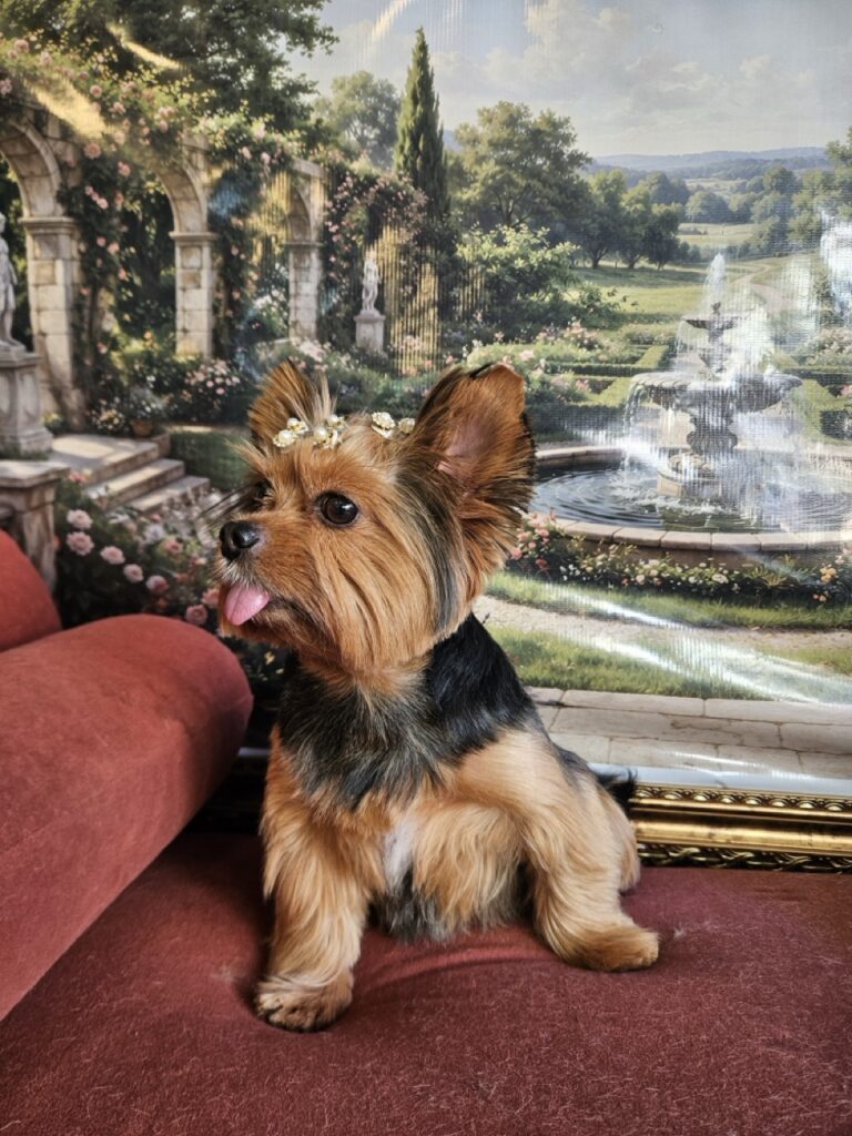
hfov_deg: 58.9
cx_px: 426
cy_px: 568
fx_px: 755
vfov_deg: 73.9
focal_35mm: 23
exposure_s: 1/120
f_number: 1.8
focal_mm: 5.4
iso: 125
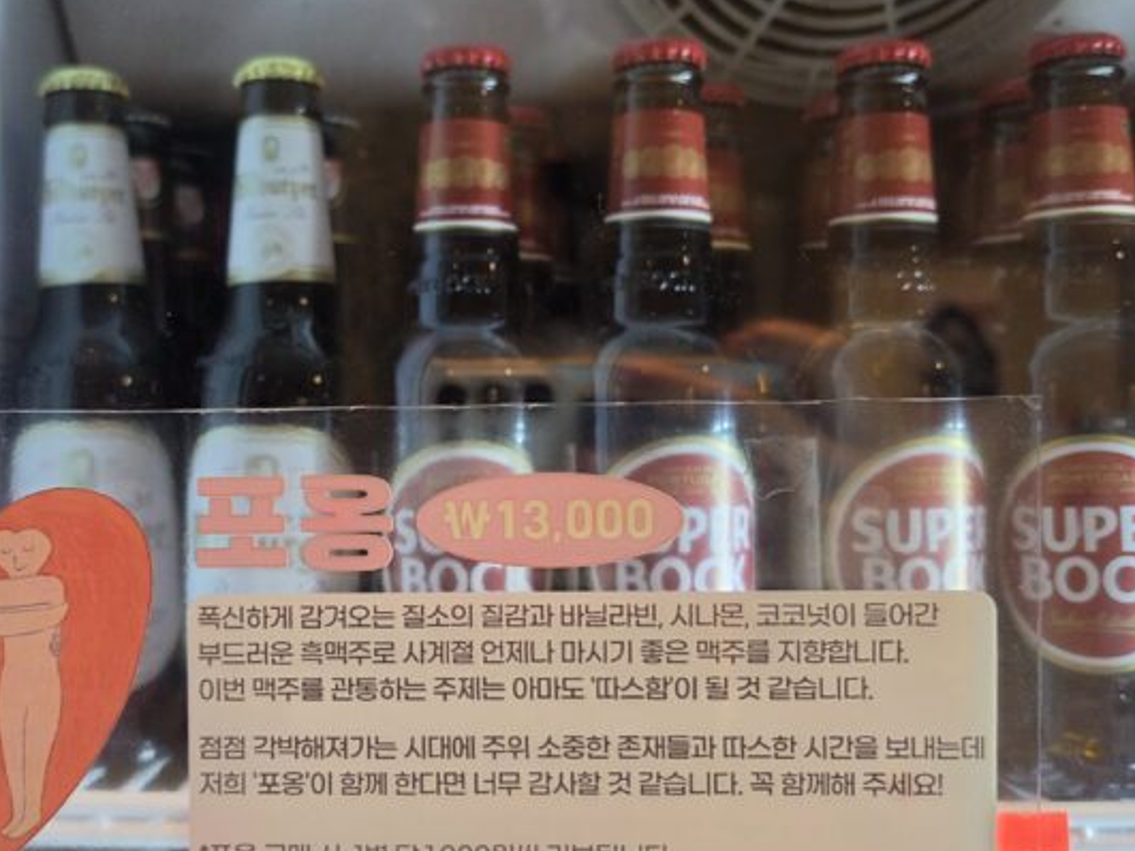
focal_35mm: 39
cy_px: 469
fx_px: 1278
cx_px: 440
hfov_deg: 47.5
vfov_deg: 36.8
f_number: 1.4
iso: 125
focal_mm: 6.5
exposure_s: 1/120
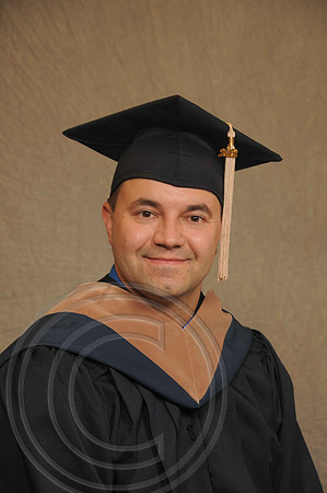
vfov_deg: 16.1
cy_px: 246
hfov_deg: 10.7
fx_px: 1741
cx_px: 164
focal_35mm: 128
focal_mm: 85
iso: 200
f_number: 6.3
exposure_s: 1/60
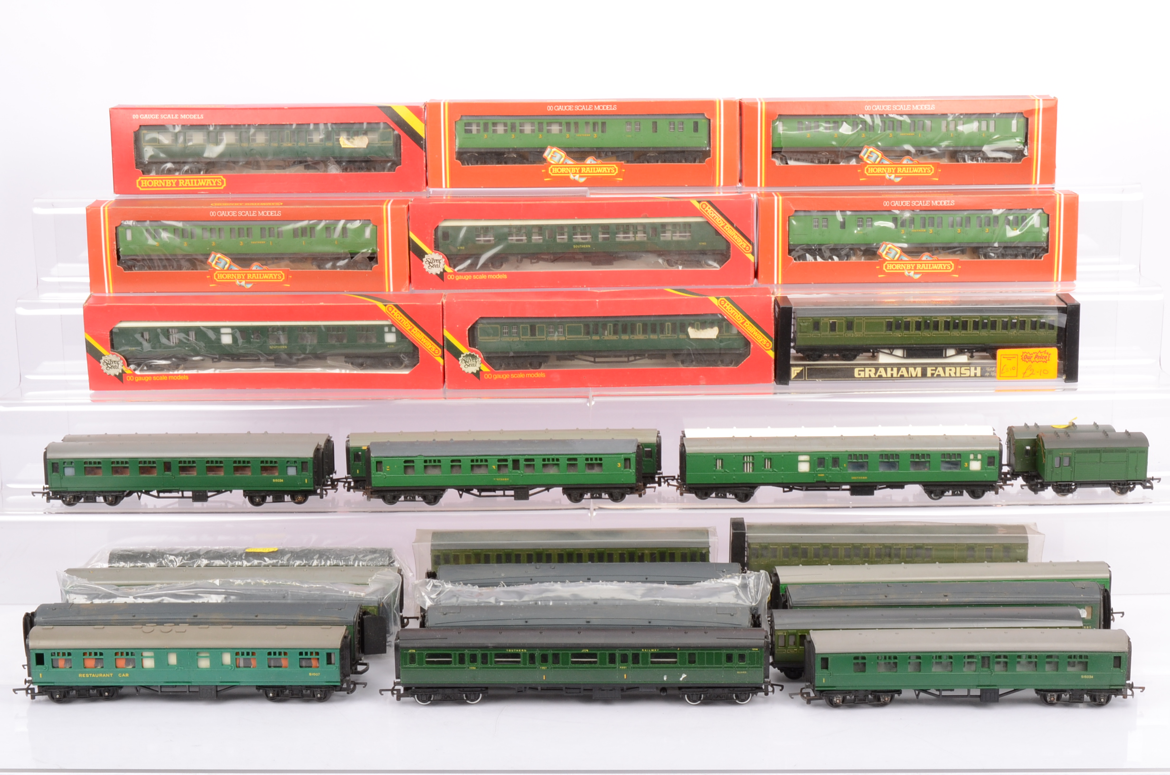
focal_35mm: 63
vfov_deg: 21.5
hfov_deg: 32.0
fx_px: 2043
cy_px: 388
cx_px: 585
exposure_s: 1/200
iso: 400
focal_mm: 42
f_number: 22
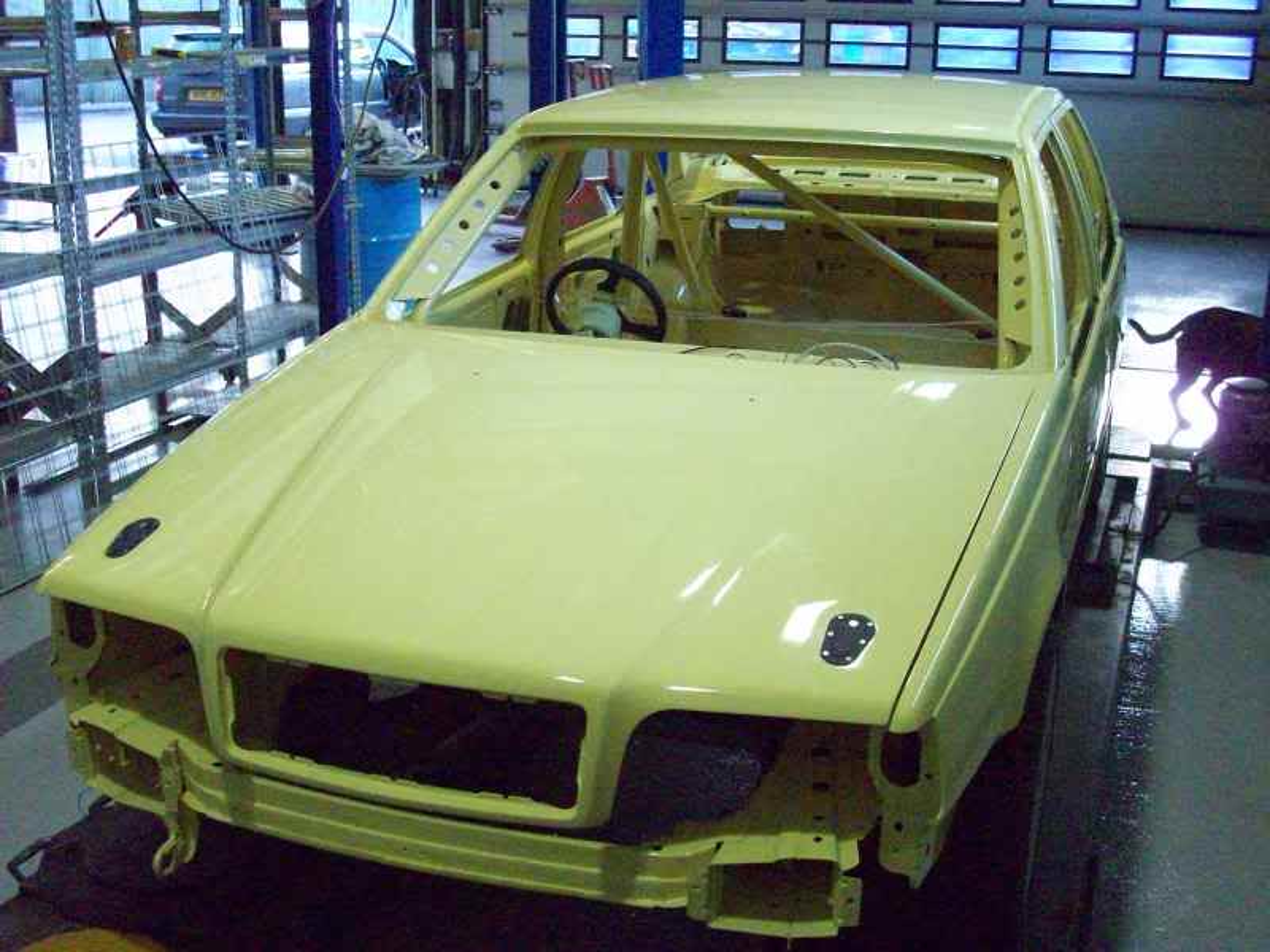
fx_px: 1688
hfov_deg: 41.2
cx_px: 635
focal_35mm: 46
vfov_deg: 31.5
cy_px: 476
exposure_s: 1/144
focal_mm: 7.6
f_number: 3.1
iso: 794
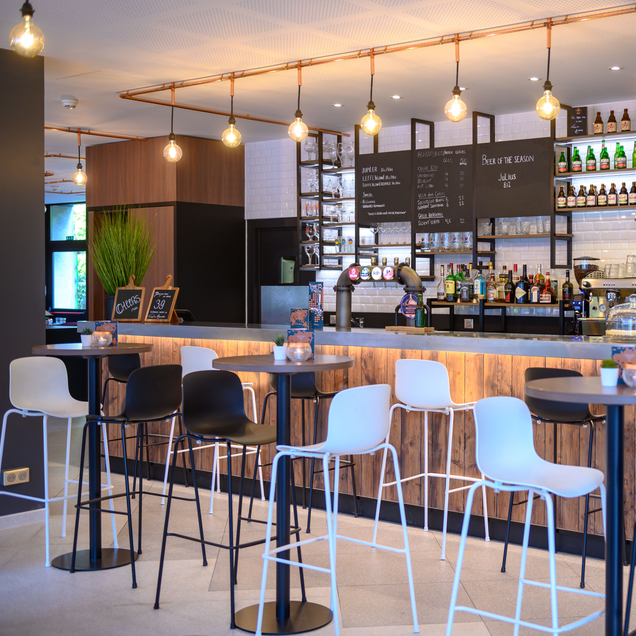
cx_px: 458
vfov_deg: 34.7
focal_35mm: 49
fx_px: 1019
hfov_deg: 34.1
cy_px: 321
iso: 280
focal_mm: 38
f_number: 2.8
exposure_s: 1/40
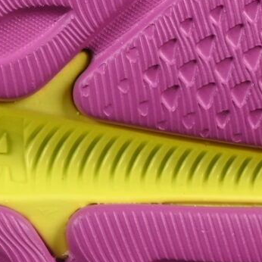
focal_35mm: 471
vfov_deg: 3.7
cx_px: -154
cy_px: -10
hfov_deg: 3.7
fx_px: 4033
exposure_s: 1/80
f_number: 8
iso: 160
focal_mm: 50
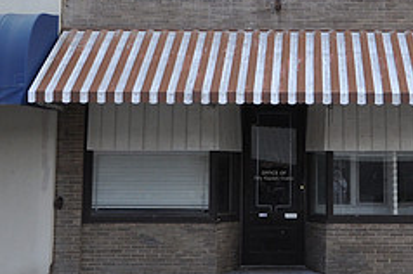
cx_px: 323
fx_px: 1088
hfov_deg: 21.3
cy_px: -11
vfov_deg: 14.1
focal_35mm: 95
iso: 400
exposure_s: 1/100
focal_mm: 26
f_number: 5
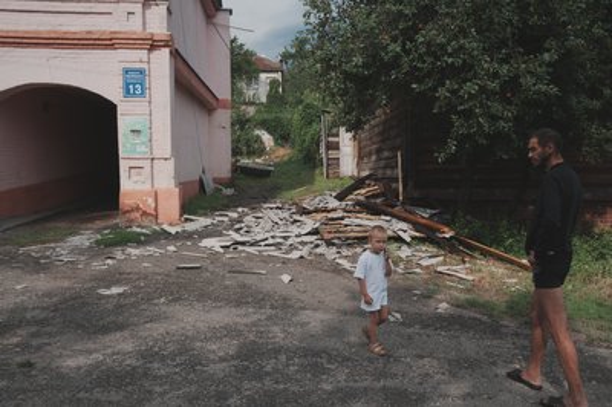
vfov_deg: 42.3
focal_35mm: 31
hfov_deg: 60.3
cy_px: 204
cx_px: 306
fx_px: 527
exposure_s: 1/2000
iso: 100
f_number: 4.5
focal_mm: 31
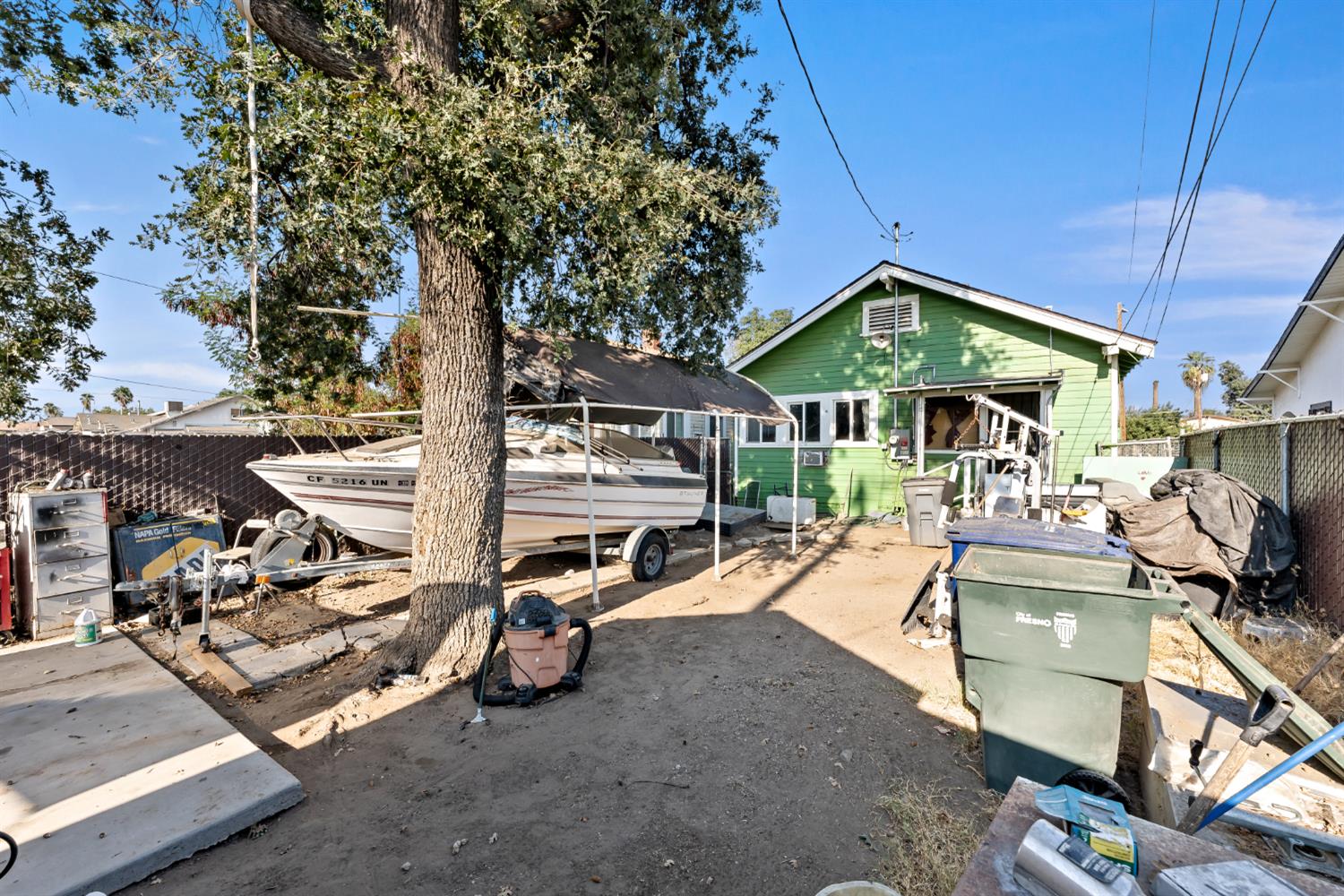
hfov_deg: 104.3
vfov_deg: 81.2
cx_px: 672
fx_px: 523
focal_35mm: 14
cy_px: 448
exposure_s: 1/125
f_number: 8
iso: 80
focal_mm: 14
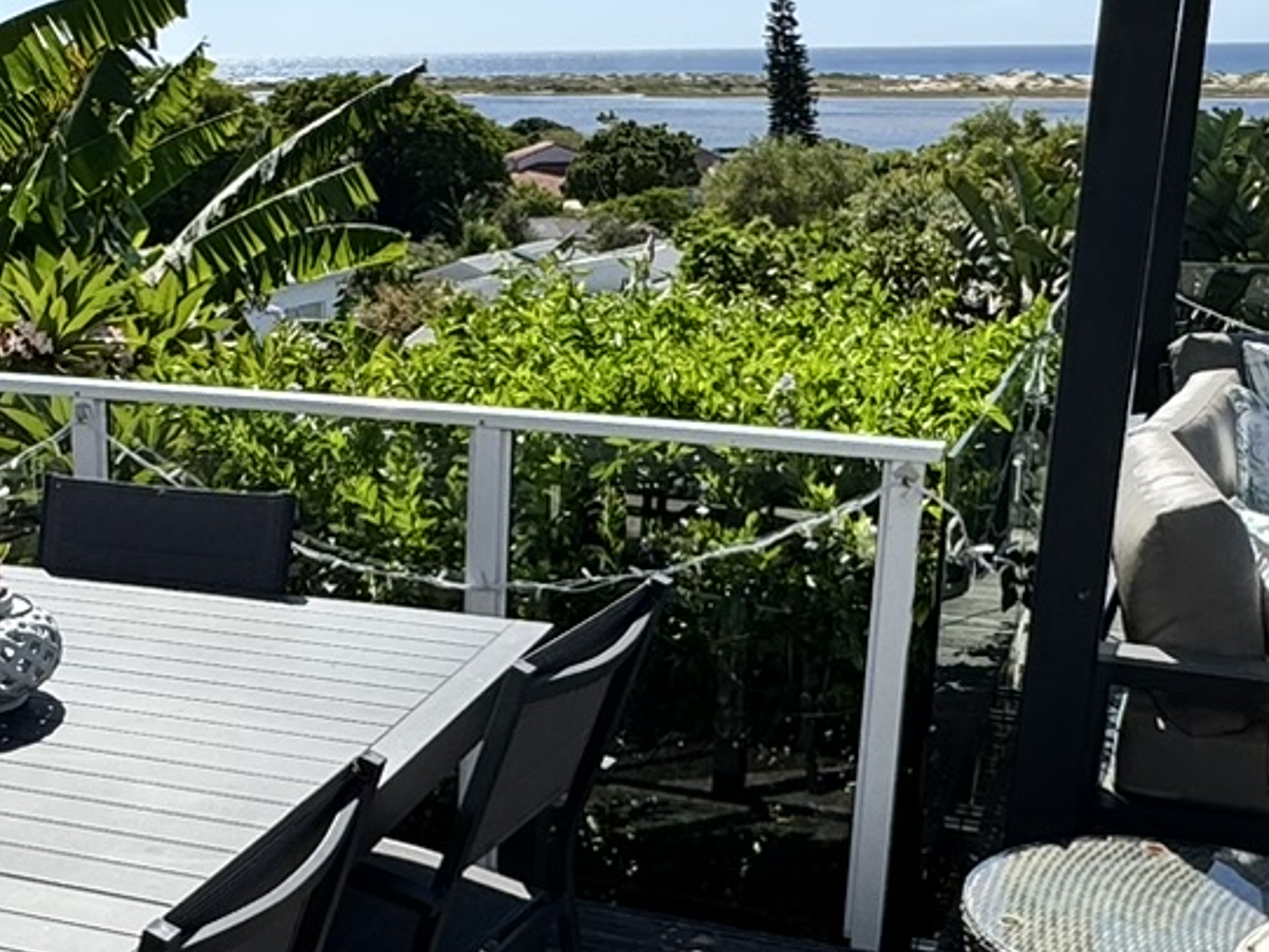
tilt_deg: -16.8
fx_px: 1943
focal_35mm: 53
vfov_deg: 27.3
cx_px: 312
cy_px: 673
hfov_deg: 35.3
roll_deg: +0.8
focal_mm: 2.22
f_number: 2.2
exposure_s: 1/2674
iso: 50
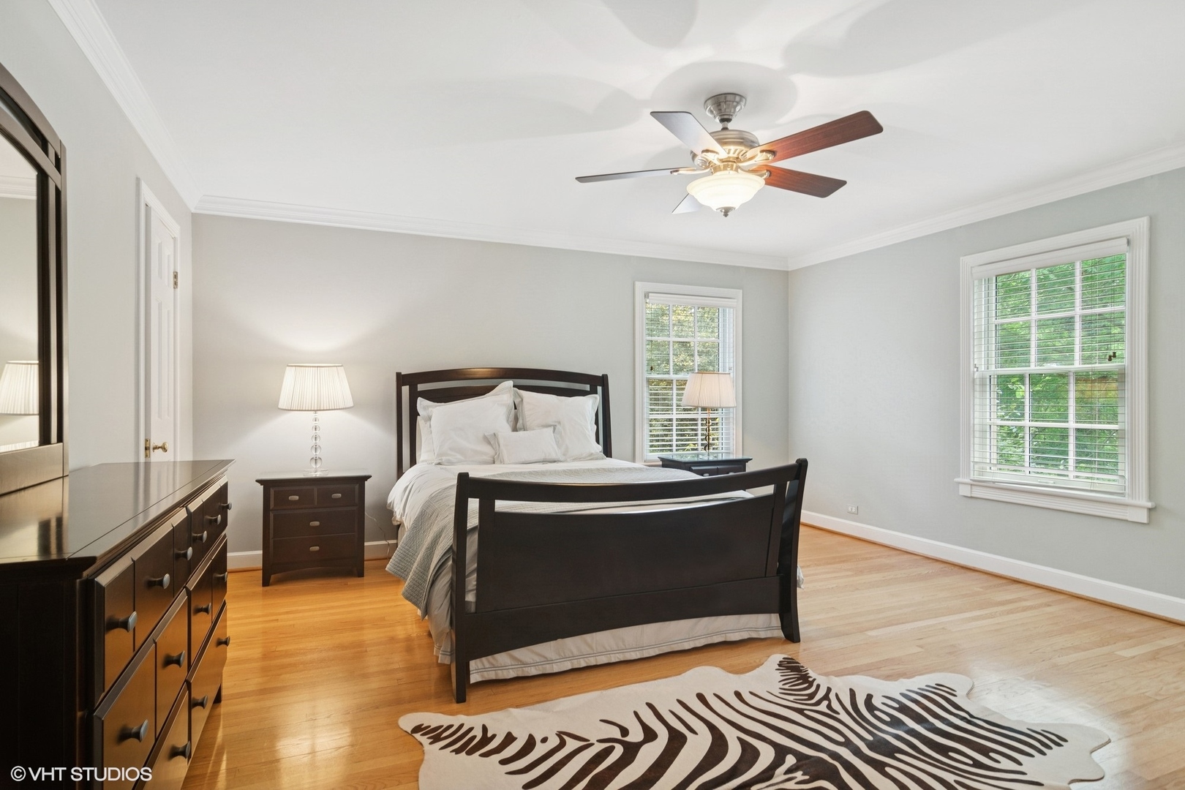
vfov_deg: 67.4
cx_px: 592
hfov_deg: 90.0
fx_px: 592
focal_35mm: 18
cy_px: 395
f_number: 8
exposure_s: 1/3
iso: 200
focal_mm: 12
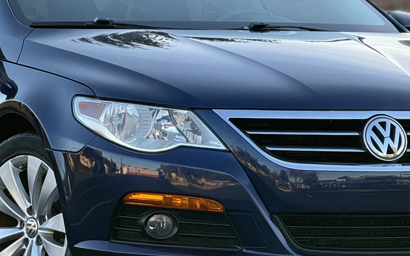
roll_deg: +1.2
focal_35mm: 309
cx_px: 152
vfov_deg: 4.2
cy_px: 8
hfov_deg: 6.8
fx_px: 3452
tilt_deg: +2.9
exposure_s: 1/150
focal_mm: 15.66
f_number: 2.8
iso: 50
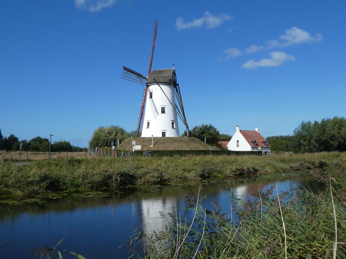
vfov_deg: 42.9
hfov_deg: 55.4
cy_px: 130
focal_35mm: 33
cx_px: 173
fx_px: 330
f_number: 4.5
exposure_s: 1/800
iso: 80
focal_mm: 5.8
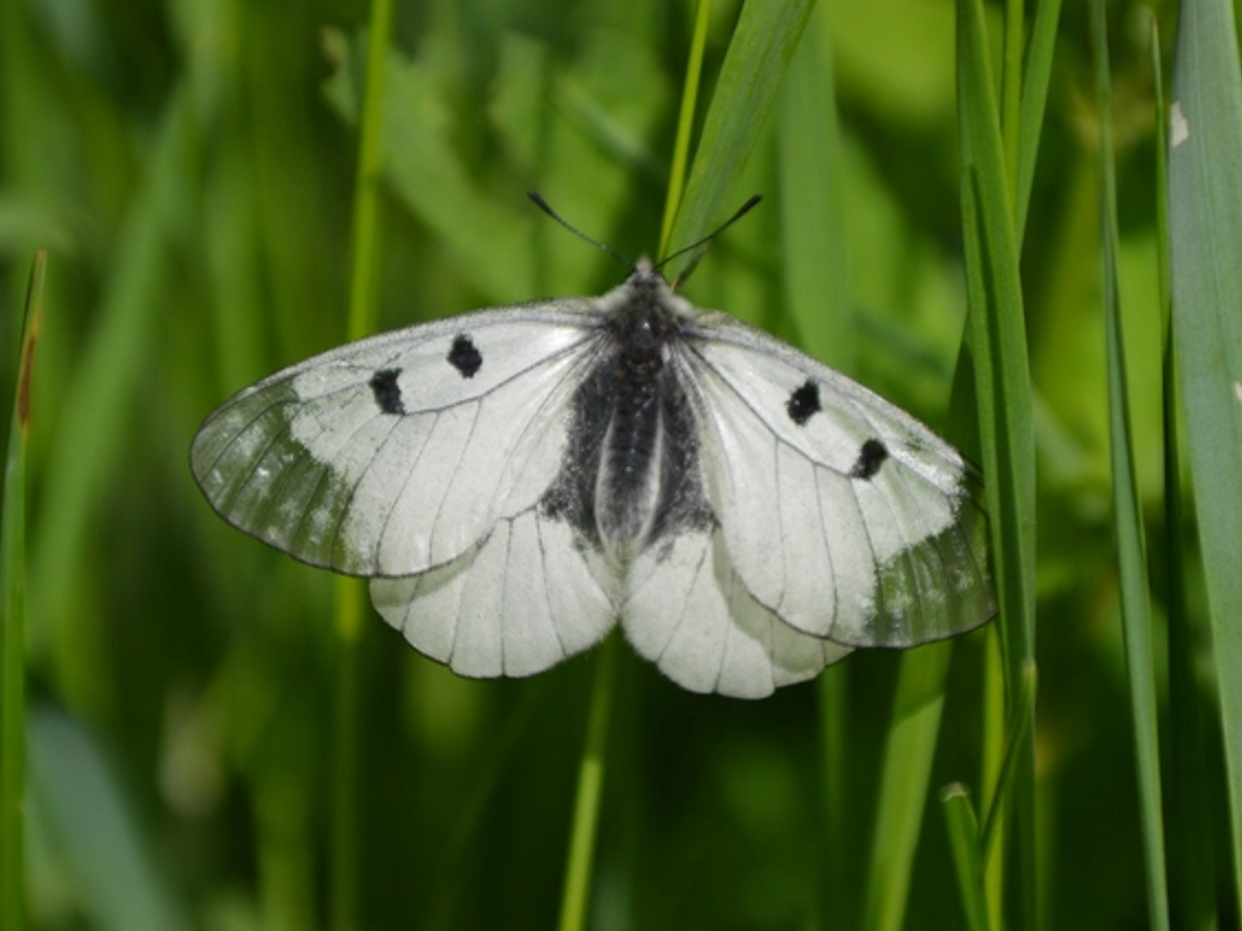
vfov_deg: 4.5
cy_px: 466
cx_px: 652
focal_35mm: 327
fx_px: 11733
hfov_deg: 6.1
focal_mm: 200
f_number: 6.3
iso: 125
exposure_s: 1/500
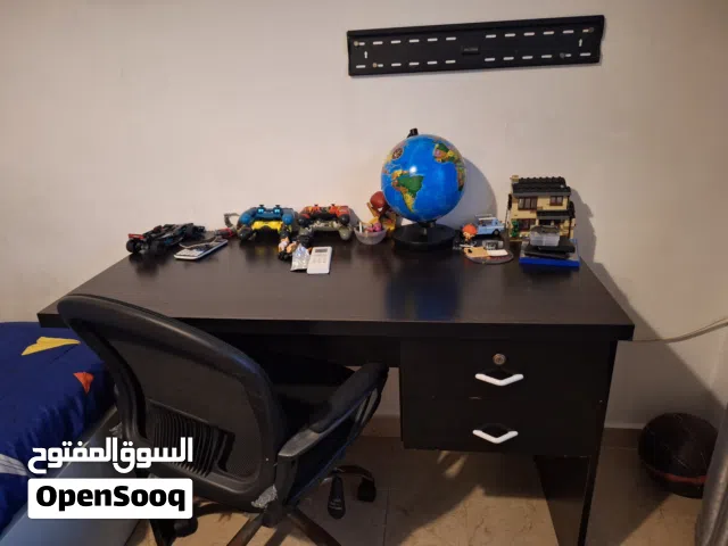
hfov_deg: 73.9
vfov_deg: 58.9
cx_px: 364
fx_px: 484
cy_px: 273
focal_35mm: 23
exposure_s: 1/20
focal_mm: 5.54
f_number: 1.8
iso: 500
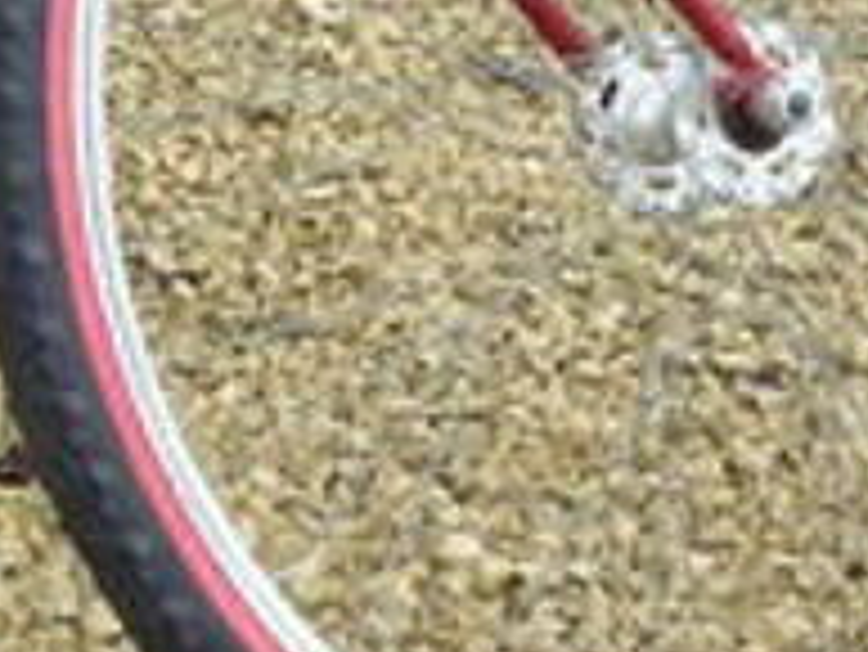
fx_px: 7276
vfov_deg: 5.1
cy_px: -441
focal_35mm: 290
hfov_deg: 6.7
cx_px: -351
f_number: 4.4
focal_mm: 10
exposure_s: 1/80
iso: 200
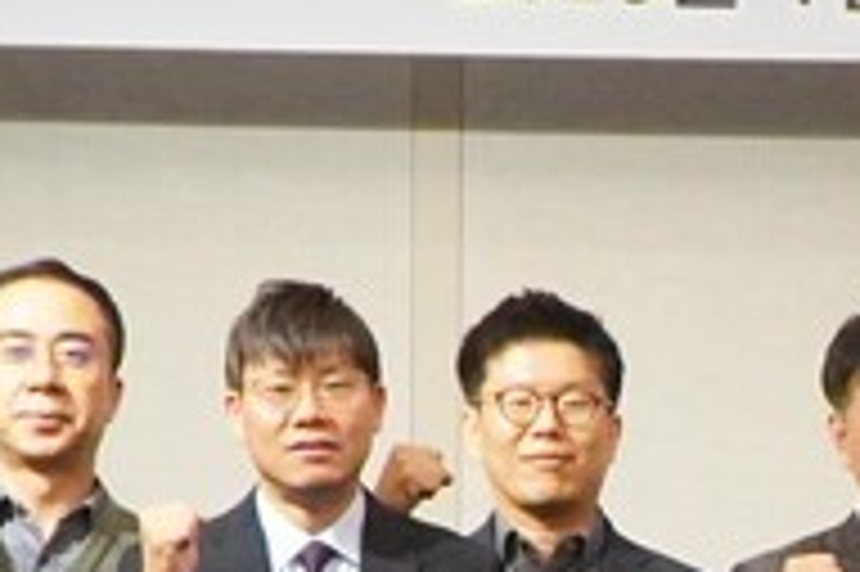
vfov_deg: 6.1
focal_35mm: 221
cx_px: 1063
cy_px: 939
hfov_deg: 9.2
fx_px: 5275
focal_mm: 22
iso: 3200
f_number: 4
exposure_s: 1/160
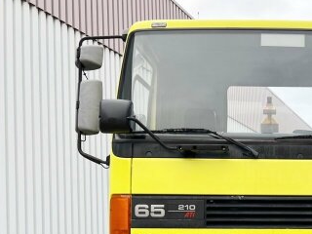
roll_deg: +2.5
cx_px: 269
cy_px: 209
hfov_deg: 35.1
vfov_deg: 27.1
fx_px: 469
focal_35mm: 52
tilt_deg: +2.4
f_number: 1.5
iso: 50
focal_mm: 5.7
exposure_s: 1/344
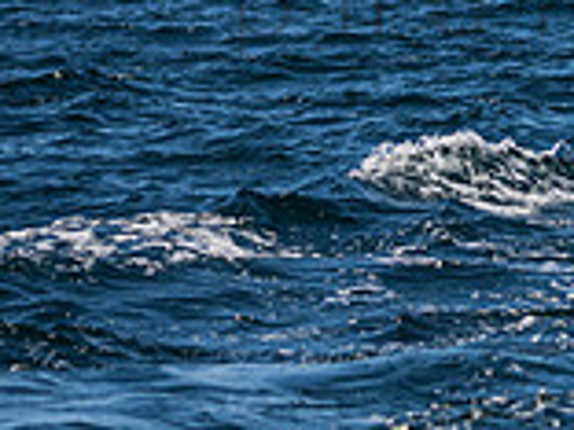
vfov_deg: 2.5
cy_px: -388
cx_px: 1037
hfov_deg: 3.3
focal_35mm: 589
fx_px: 9767
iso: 400
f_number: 4.5
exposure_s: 1/5000
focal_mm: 125
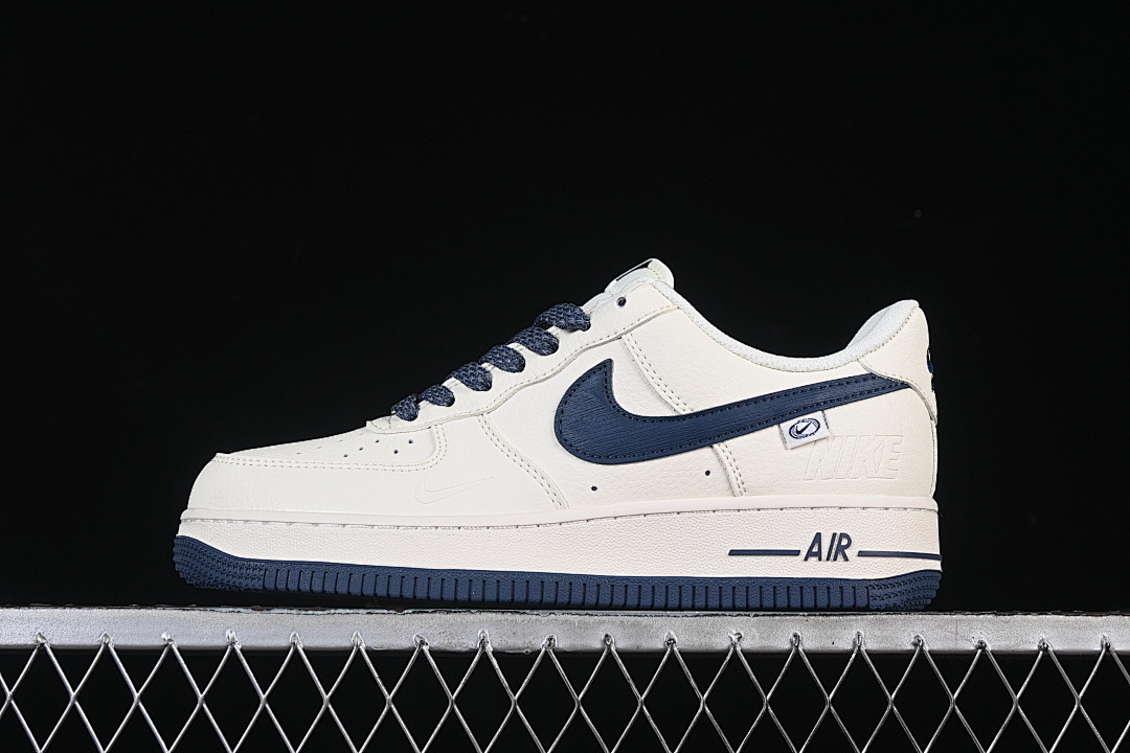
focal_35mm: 75
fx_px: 2354
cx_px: 565
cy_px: 376
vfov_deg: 18.2
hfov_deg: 27.0
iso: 160
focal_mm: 50
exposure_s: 1/80
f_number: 8
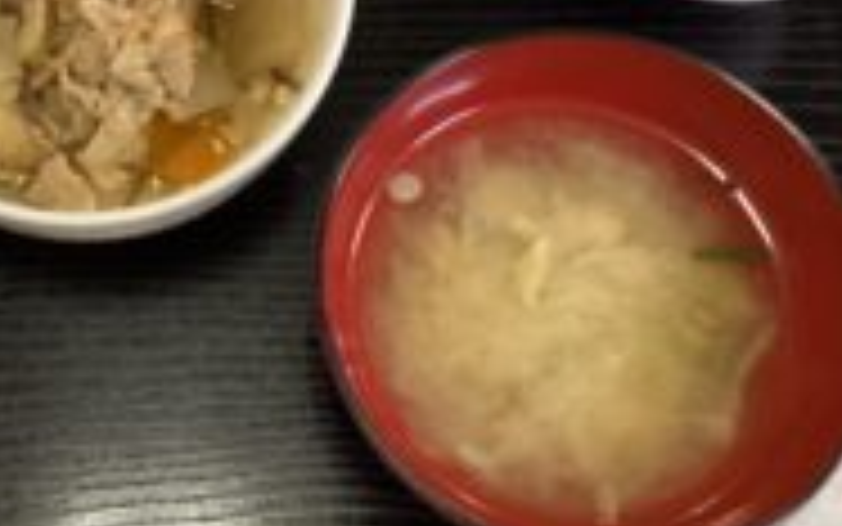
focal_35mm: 66
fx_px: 1515
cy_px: 52
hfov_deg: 30.4
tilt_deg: -68.0
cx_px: 178
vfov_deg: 19.4
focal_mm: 3.3
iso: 320
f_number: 2.4
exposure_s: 1/30
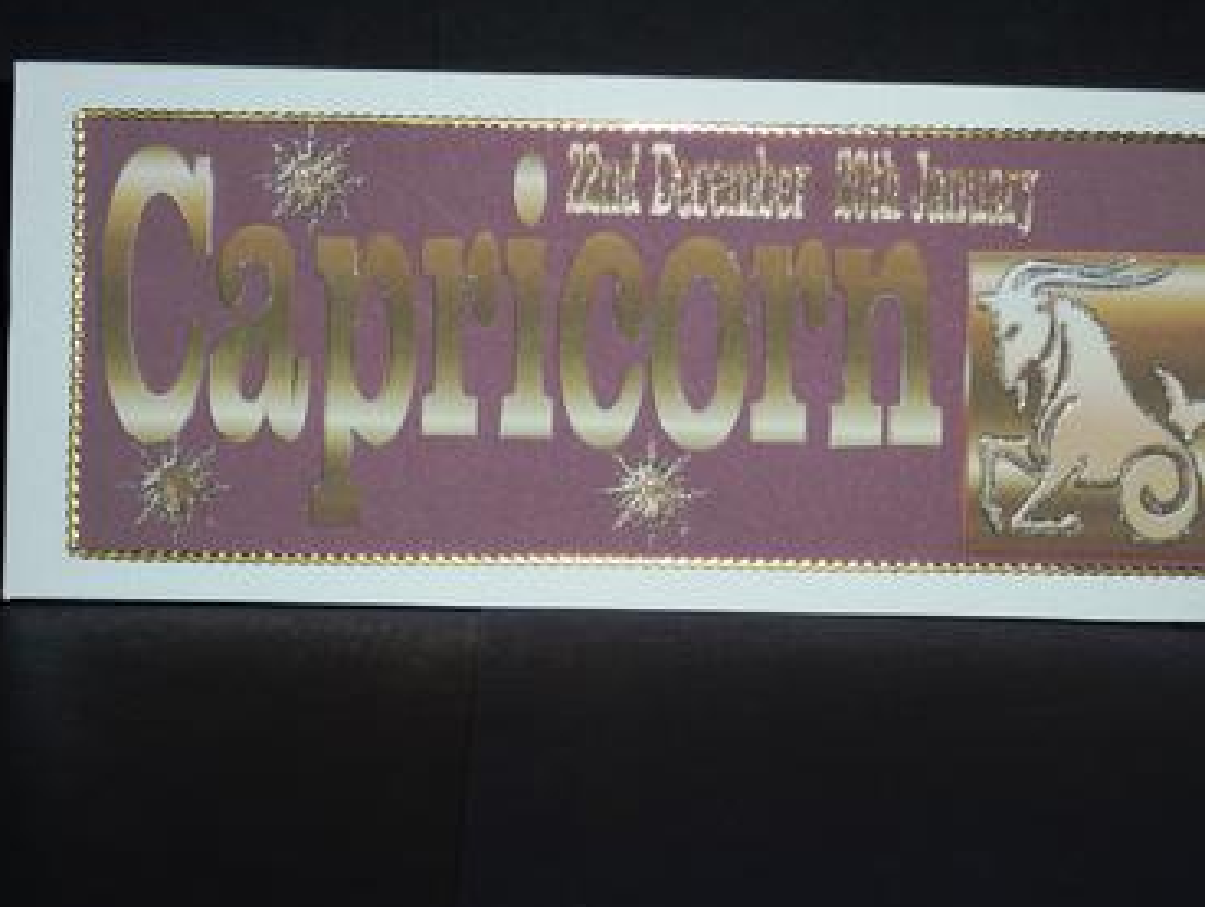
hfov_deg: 25.3
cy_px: 409
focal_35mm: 77
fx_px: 2684
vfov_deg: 19.2
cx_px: 642
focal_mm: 10.3
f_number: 4
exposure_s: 1/30
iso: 100
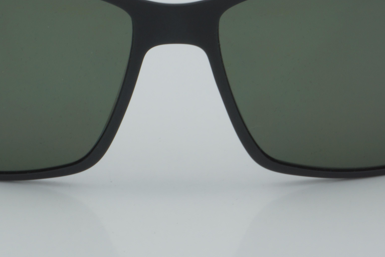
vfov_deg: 8.6
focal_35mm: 160
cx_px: 175
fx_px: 1711
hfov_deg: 12.8
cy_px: 29
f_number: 32
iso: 100
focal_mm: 55
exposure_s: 1/4
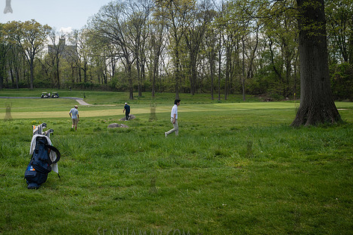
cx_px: 153
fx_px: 422
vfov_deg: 31.2
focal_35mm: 43
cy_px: 109
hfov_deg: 45.3
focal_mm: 35
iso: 200
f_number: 7.1
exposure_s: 1/400
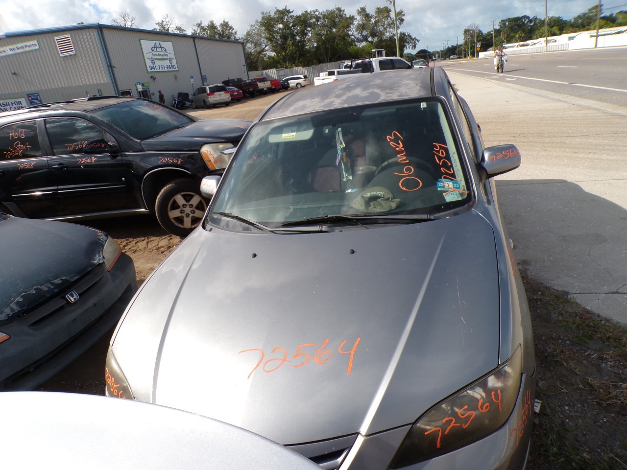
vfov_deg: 56.8
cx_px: 314
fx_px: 435
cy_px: 235
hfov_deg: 71.6
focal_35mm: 24
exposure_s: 1/640
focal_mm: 4.3
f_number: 4.4
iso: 100
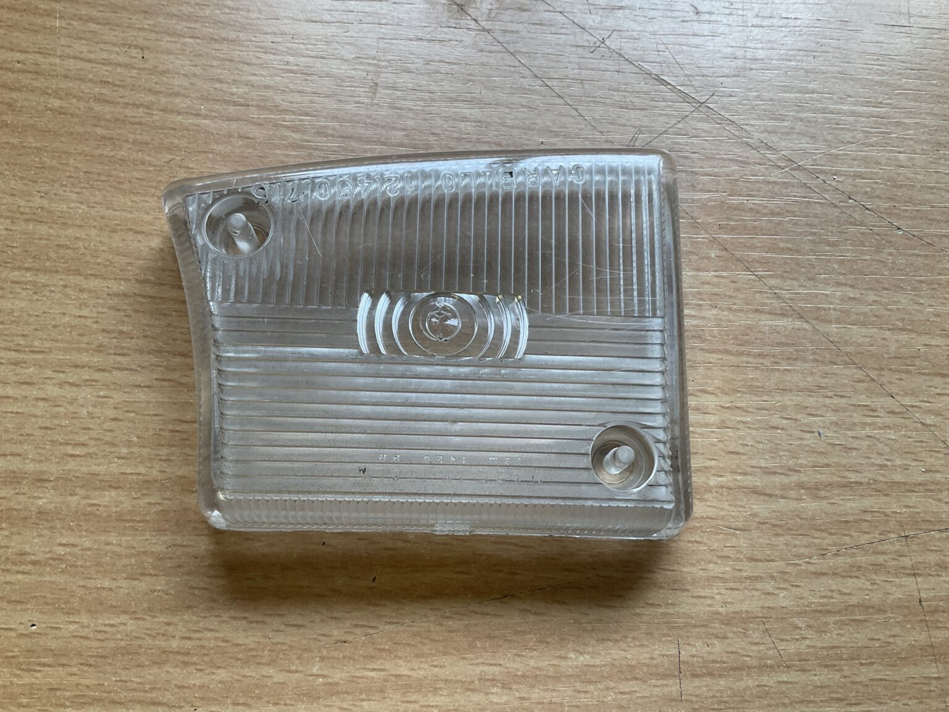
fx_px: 795
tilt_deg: -75.1
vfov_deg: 48.2
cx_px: 474
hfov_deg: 61.7
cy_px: 356
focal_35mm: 29
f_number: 1.8
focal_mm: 3
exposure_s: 1/120
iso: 40
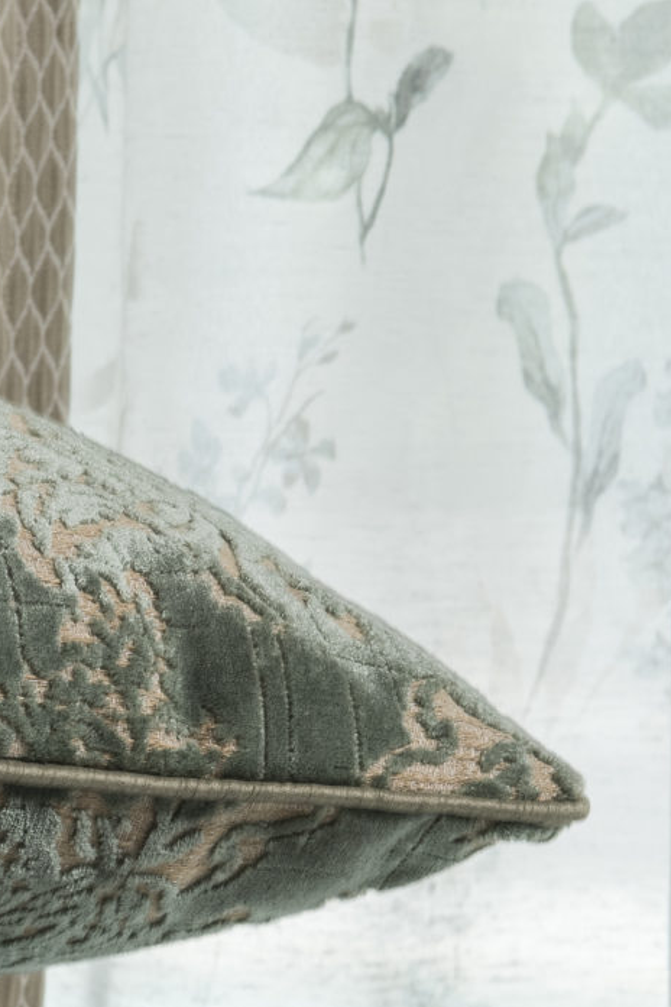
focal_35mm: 276
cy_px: 716
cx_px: 70
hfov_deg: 5.0
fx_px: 7716
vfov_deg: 7.5
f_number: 11
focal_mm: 75
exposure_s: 1/30
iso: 400
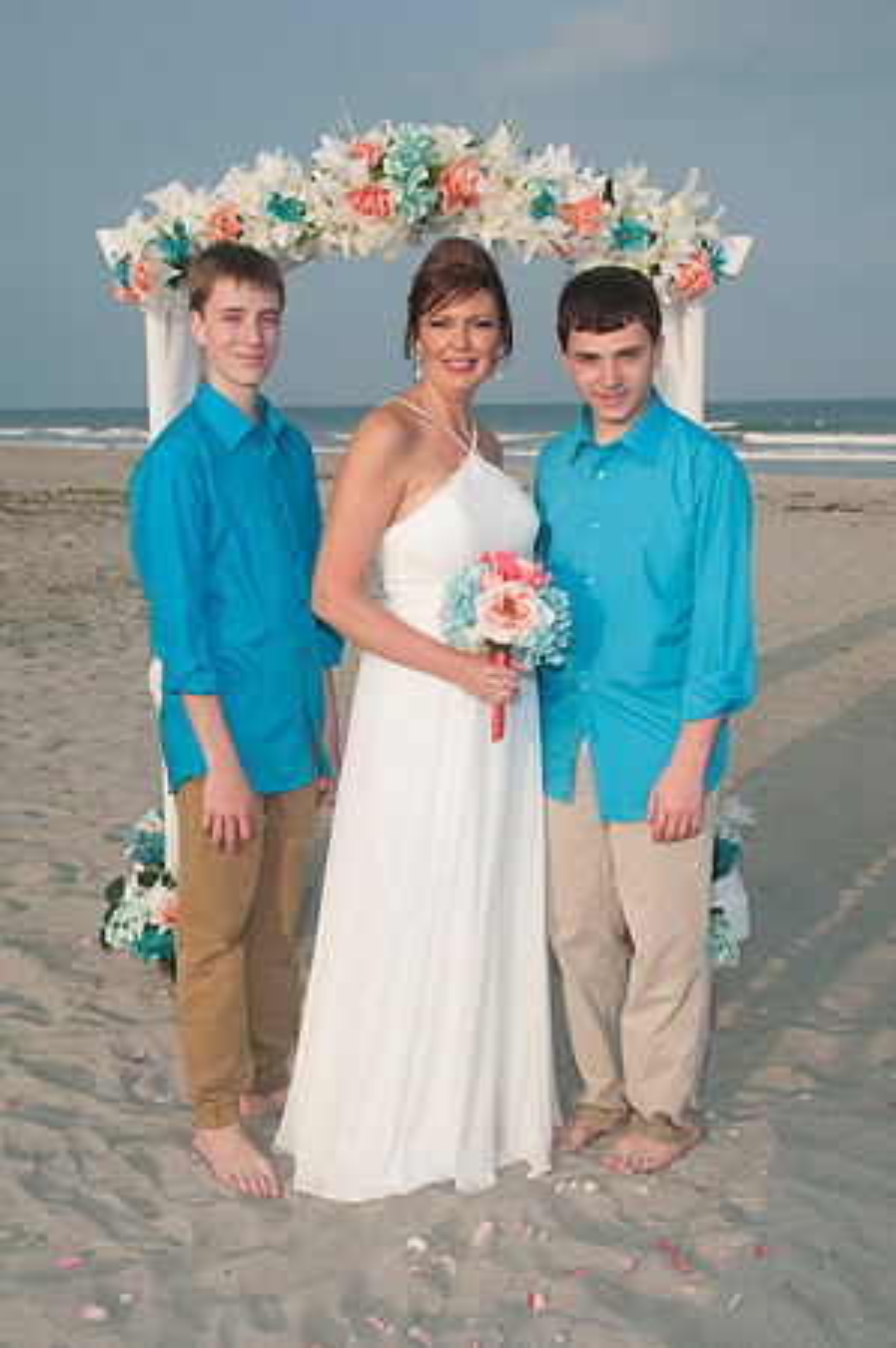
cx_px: 448
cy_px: 674
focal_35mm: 40
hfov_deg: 32.9
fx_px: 1515
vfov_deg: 48.0
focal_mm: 27
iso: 100
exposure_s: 1/250
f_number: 8
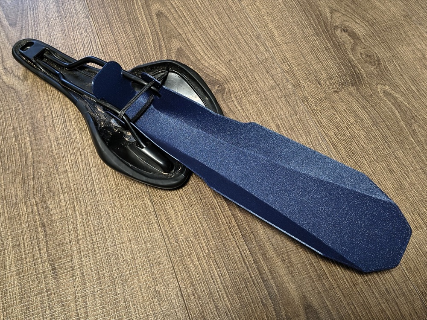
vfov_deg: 56.8
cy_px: 160
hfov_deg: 71.6
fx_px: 296
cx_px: 214
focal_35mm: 24
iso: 1582
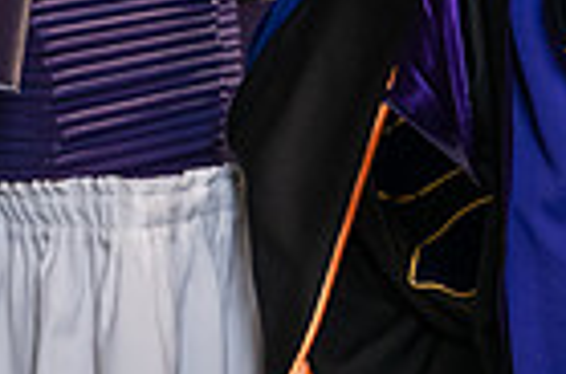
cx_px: 1075
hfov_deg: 6.8
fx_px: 4596
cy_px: -323
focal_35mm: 293
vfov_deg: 4.6
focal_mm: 70
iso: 1600
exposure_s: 1/125
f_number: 5
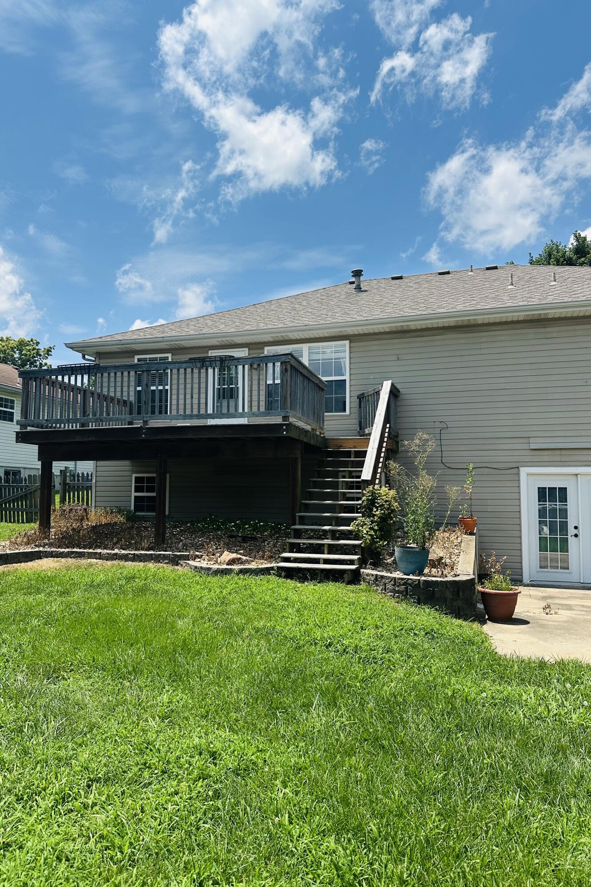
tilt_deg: +5.0
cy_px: 444
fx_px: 616
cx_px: 273
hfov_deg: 51.2
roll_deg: +0.1
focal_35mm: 25
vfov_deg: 71.5
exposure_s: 1/5000
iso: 80
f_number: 1.78
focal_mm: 6.86
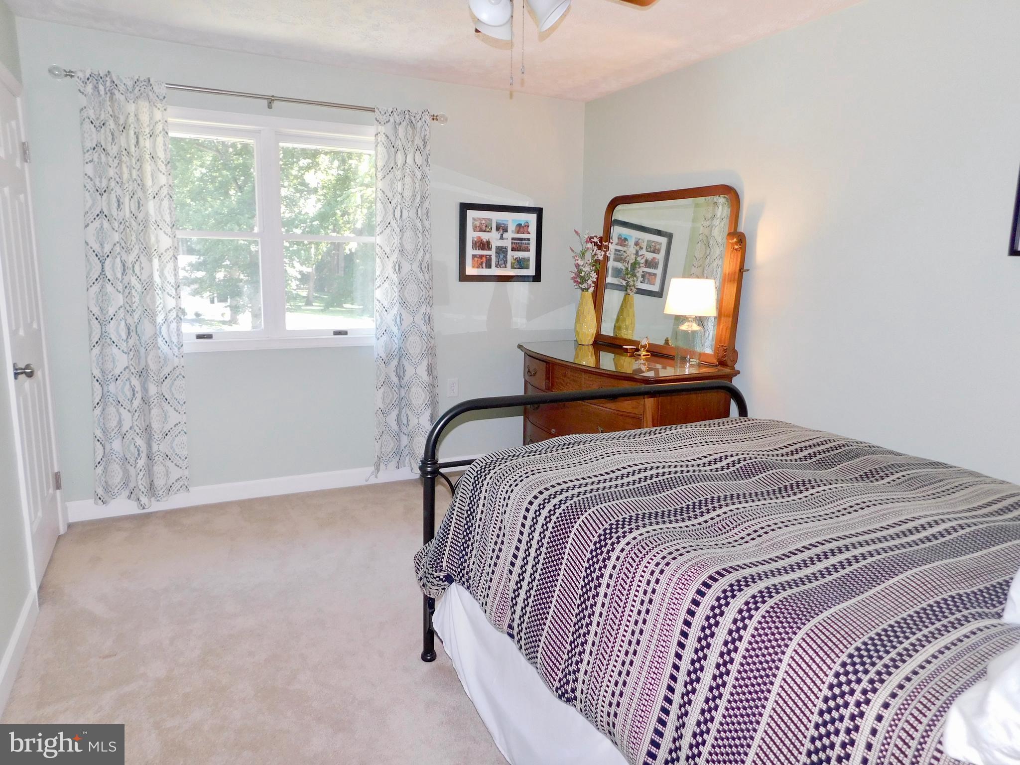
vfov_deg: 58.9
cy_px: 382
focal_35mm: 23
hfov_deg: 73.9
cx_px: 510
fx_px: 678
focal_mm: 4
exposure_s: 1/30
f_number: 3
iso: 200
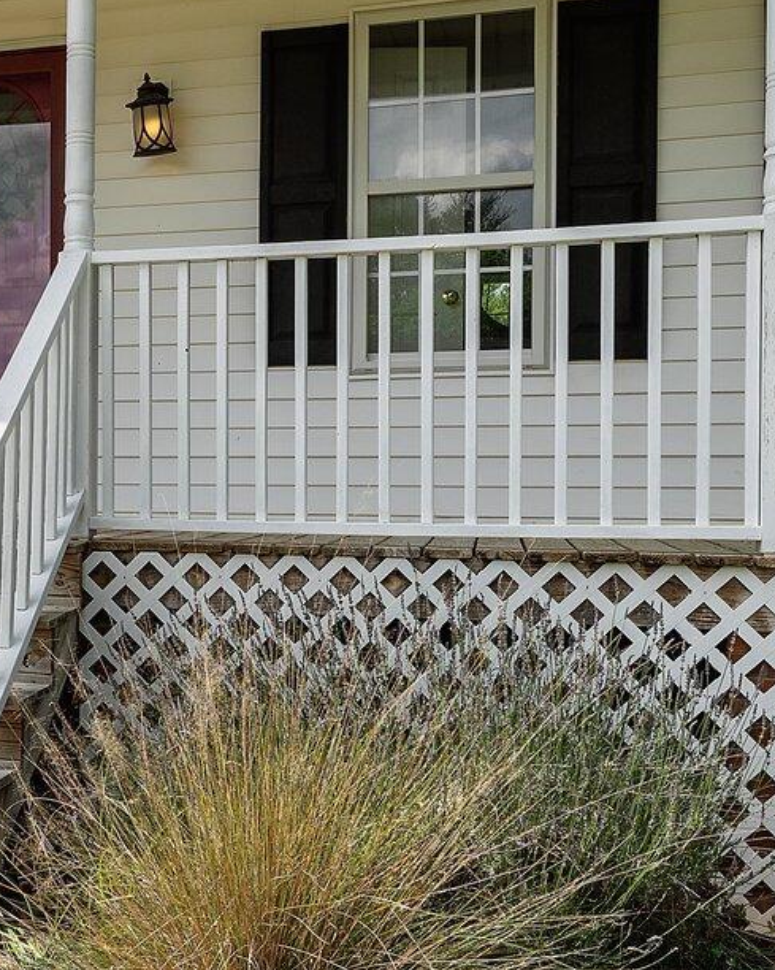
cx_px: 52
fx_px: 1262
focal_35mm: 44
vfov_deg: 41.9
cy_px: 407
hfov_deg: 32.2
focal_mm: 14
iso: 200
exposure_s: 1/400
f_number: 8
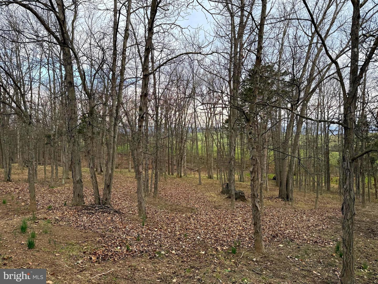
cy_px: 142
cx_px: 189
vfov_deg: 56.8
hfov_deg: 71.6
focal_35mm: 24
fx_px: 262
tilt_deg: +0.9
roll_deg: +0.0
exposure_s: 1/955
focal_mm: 6.76
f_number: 1.78
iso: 80
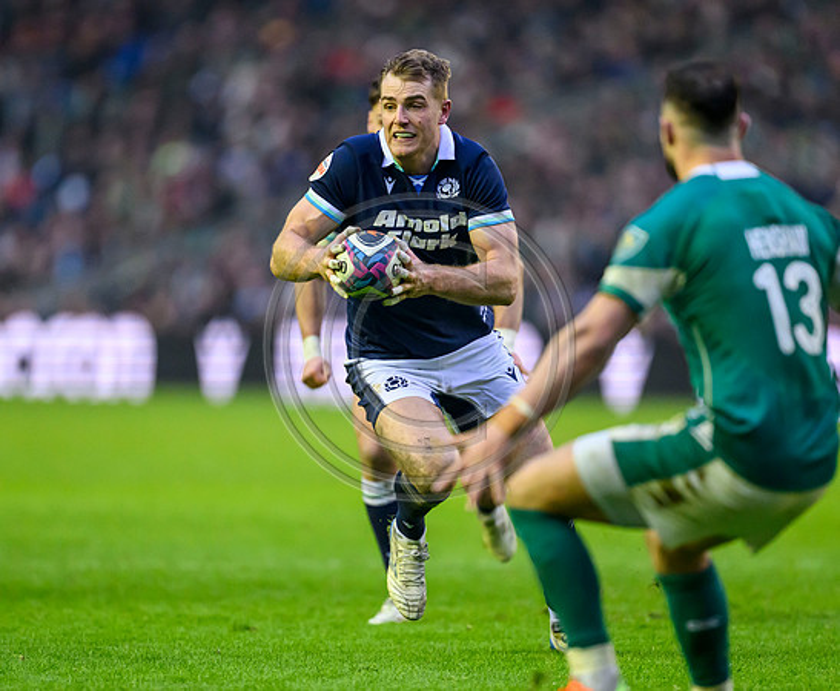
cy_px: 395
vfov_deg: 3.0
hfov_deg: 3.6
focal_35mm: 529
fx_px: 13296
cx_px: 447
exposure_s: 1/2000
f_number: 2.8
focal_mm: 400
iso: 5000
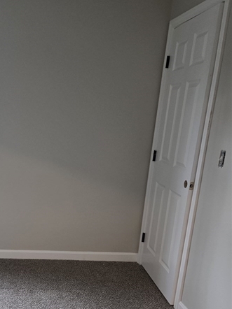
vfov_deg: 45.9
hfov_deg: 34.3
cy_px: 212
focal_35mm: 40
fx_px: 358
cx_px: 31
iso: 200
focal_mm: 5.4
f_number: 1.8
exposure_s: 1/120
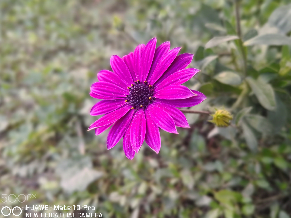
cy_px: 110
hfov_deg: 63.4
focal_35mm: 28
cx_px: 141
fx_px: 235
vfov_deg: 49.7
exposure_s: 1/100
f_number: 4
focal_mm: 3.95
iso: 50
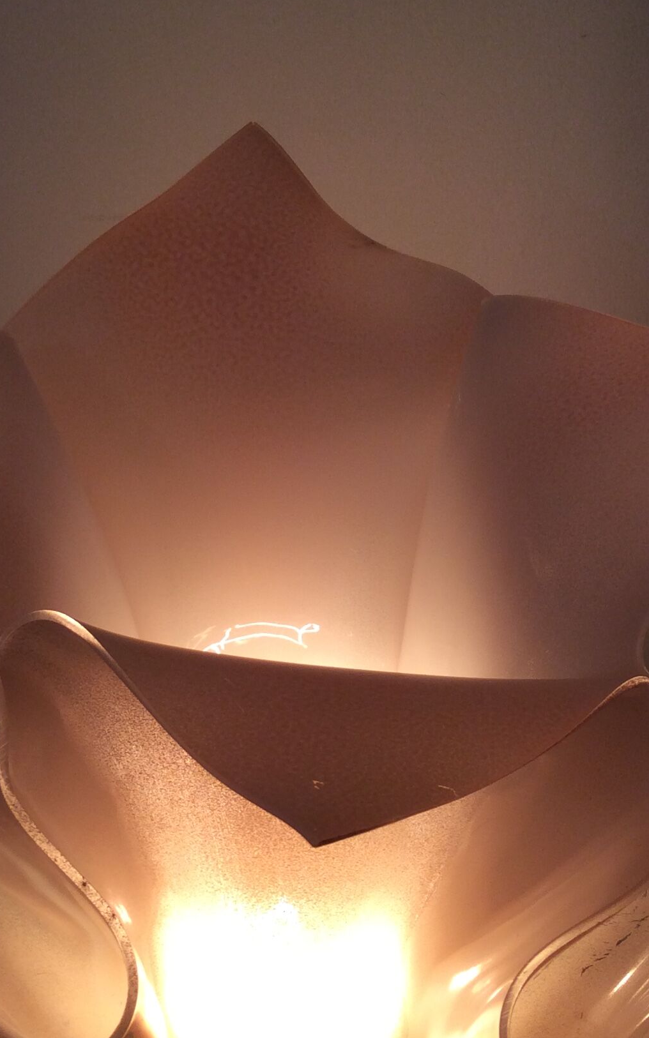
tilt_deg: -38.1
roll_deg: +1.5
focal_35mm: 54
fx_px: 1528
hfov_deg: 24.0
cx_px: 287
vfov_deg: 37.5
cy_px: 558
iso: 32
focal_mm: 3.3
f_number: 2.4
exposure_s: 1/25
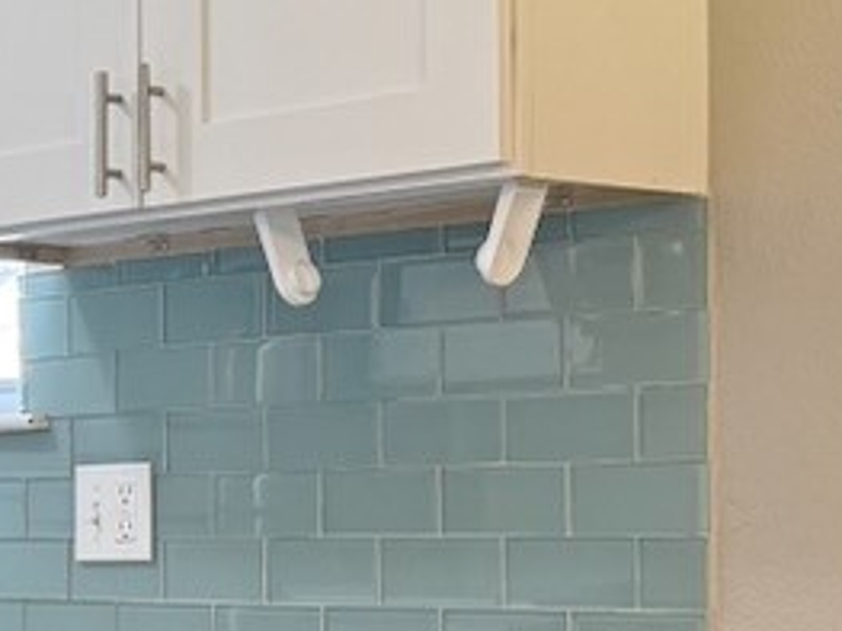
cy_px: 503
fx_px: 2845
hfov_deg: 15.4
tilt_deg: +0.1
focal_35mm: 117
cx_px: -448
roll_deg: -0.2
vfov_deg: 12.6
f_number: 1.78
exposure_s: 1/60
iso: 250
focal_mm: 6.76
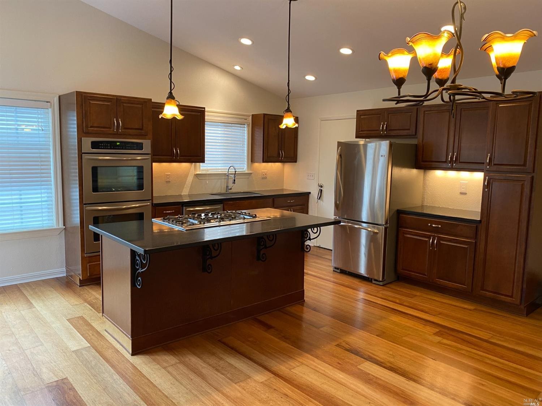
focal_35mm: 26
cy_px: 203
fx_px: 407
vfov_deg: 53.0
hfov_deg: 67.3
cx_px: 271
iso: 160
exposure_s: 1/60
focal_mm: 4.25
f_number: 1.8
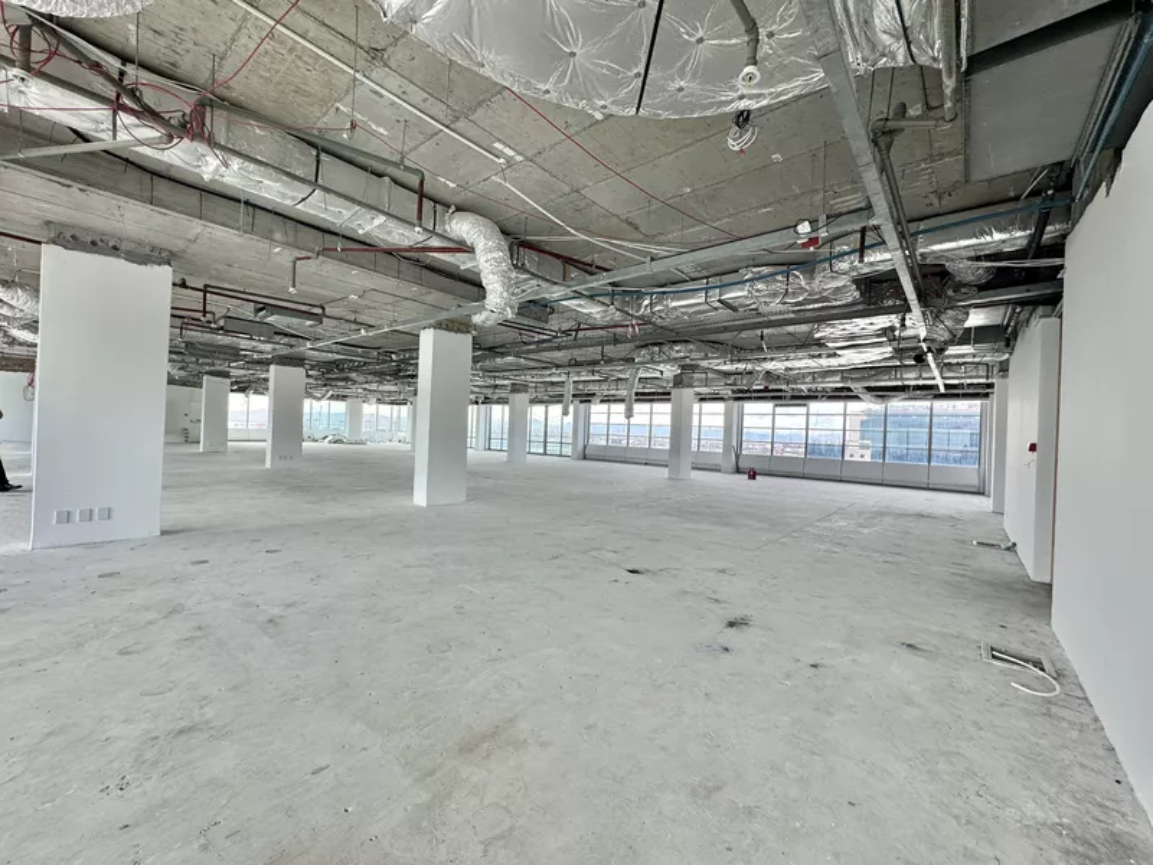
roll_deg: -2.0
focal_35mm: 14
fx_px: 466
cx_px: 576
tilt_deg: -1.0
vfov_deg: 85.7
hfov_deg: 102.1
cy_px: 432
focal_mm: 2.22
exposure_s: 1/136
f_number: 2.2
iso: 40
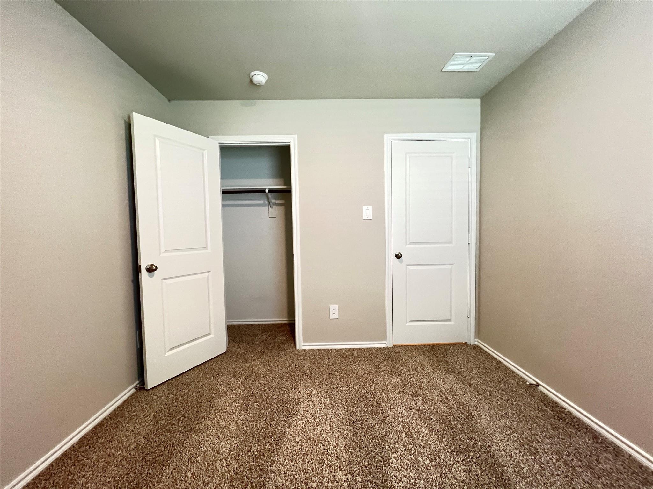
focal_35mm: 13
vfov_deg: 89.9
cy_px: 244
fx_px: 245
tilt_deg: -4.3
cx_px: 326
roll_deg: +1.5
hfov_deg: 106.2
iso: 500
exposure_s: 1/60
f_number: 1.8
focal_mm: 1.57
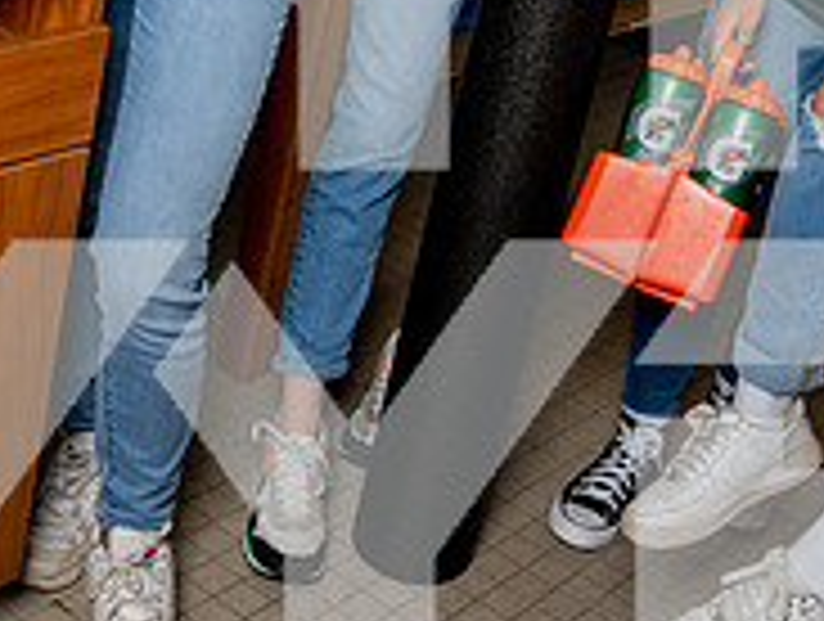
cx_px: 563
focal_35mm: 73
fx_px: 1741
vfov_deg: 19.4
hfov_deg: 26.4
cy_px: -65
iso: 250
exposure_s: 1/250
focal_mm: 24
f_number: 6.3
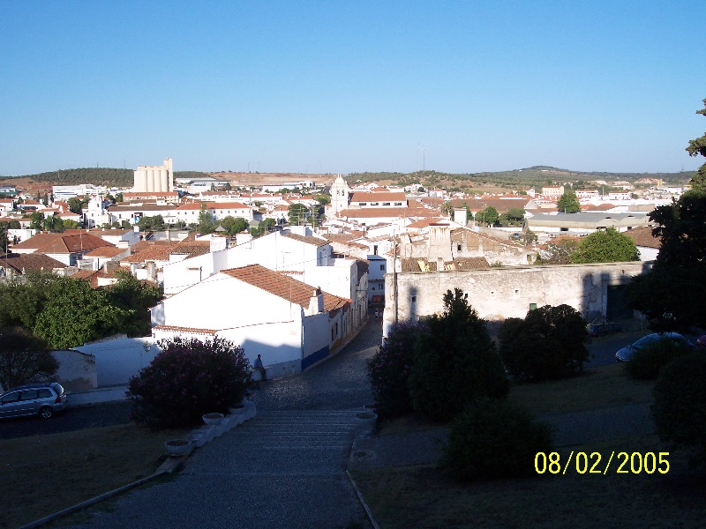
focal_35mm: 38
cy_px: 264
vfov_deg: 37.7
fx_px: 775
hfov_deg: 49.0
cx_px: 353
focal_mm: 8
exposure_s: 1/700
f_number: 4.8
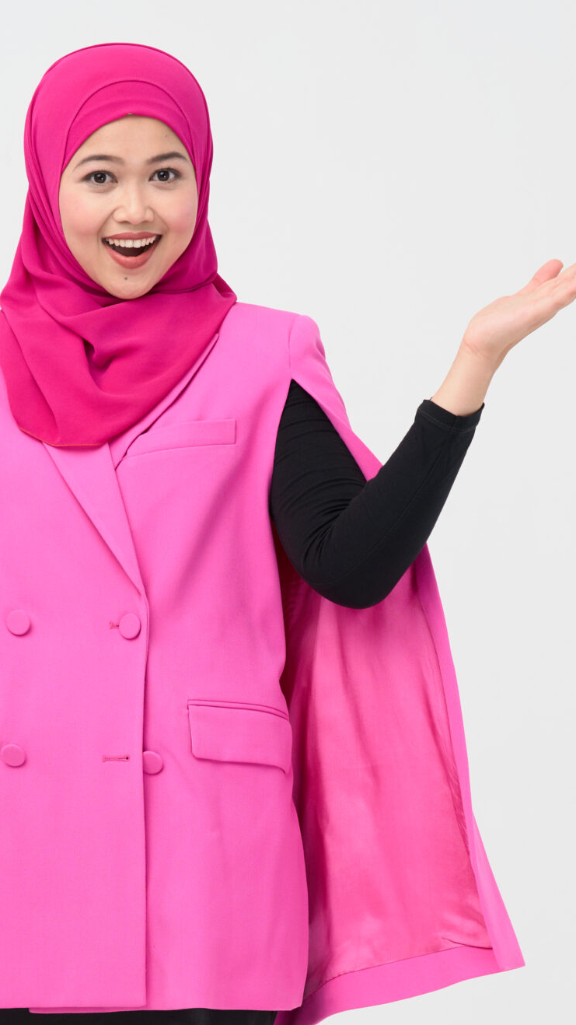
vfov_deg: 12.4
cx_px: 122
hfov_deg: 7.0
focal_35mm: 173
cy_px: 876
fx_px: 4699
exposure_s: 1/160
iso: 100
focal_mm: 85
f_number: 7.1
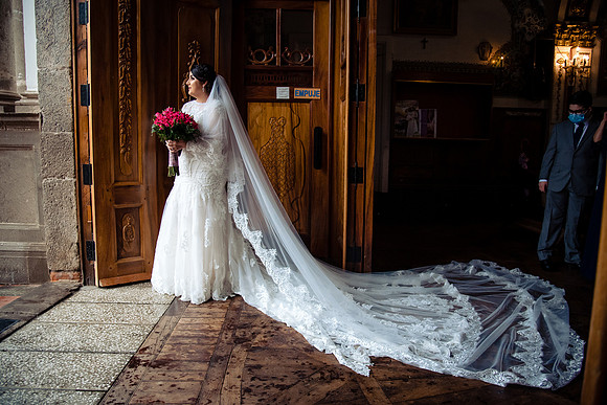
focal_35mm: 25
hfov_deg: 72.1
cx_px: 304
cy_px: 202
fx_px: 417
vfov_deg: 51.8
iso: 2000
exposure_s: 1/500
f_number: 4
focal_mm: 24
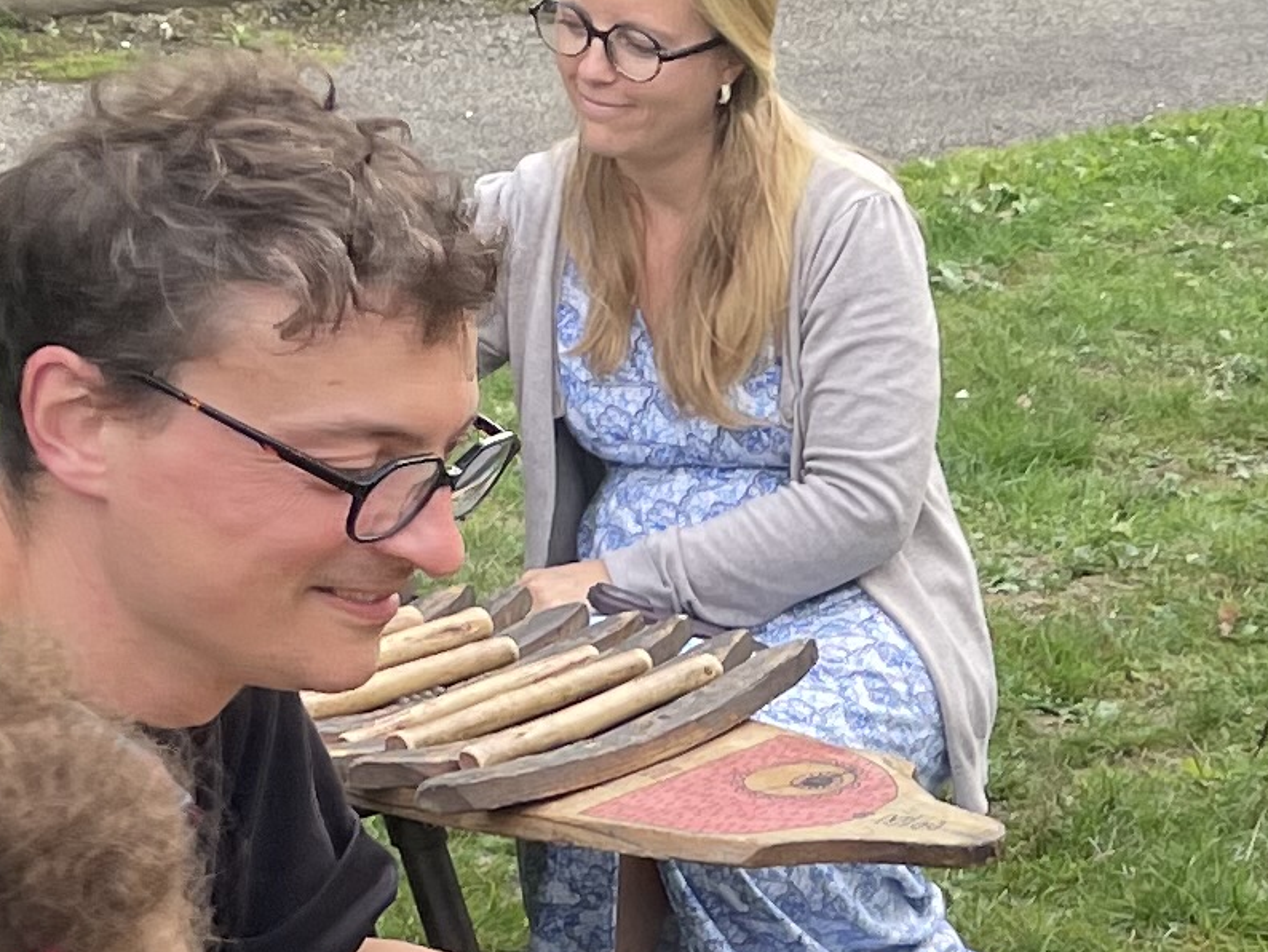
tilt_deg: -16.4
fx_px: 4837
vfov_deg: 11.0
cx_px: 1777
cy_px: 1136
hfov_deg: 14.2
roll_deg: +1.1
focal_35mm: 132
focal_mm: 4.2
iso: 32
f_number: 1.6
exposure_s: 1/227
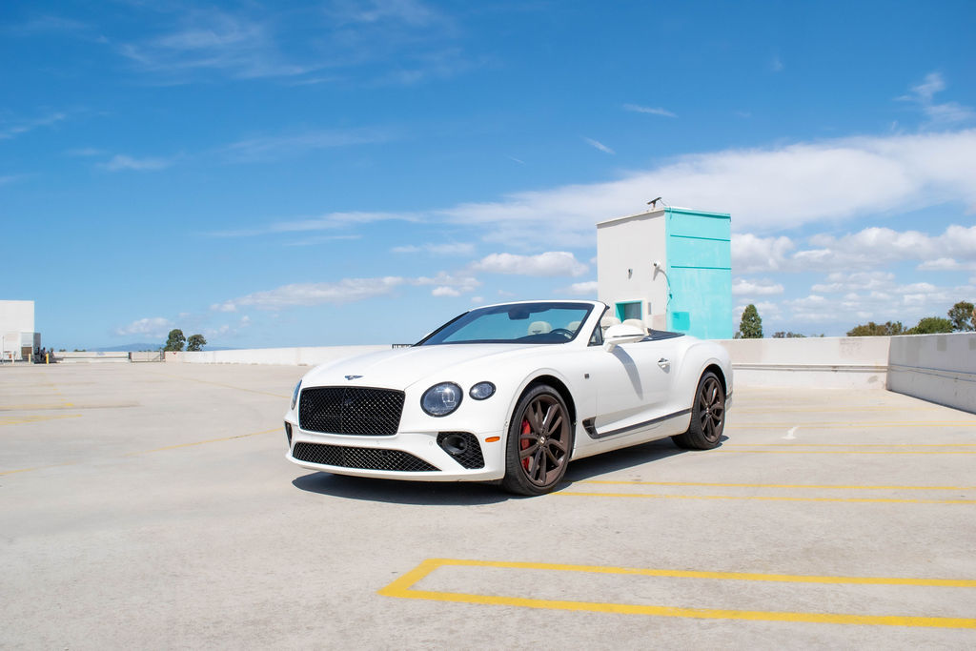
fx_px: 854
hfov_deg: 59.5
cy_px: 326
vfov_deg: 41.7
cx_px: 488
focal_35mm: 32
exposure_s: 1/2000
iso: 360
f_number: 8
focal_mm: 21
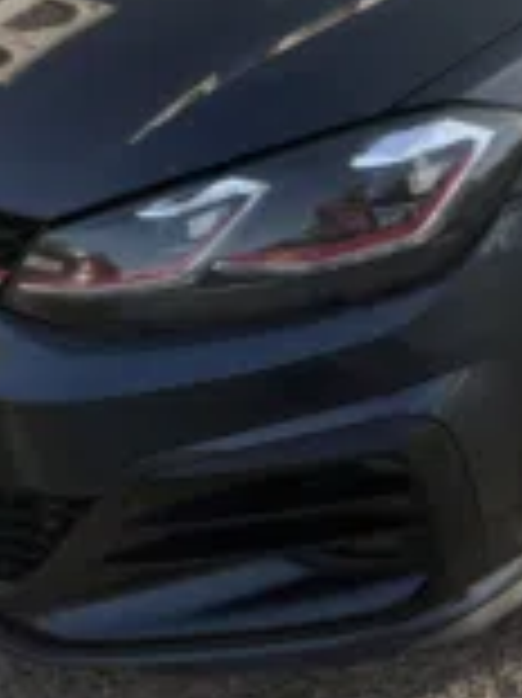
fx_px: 1248
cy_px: -72
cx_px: 616
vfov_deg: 28.3
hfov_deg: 22.0
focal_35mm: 62
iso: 100
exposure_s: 1/1689
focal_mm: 6.76
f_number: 1.78
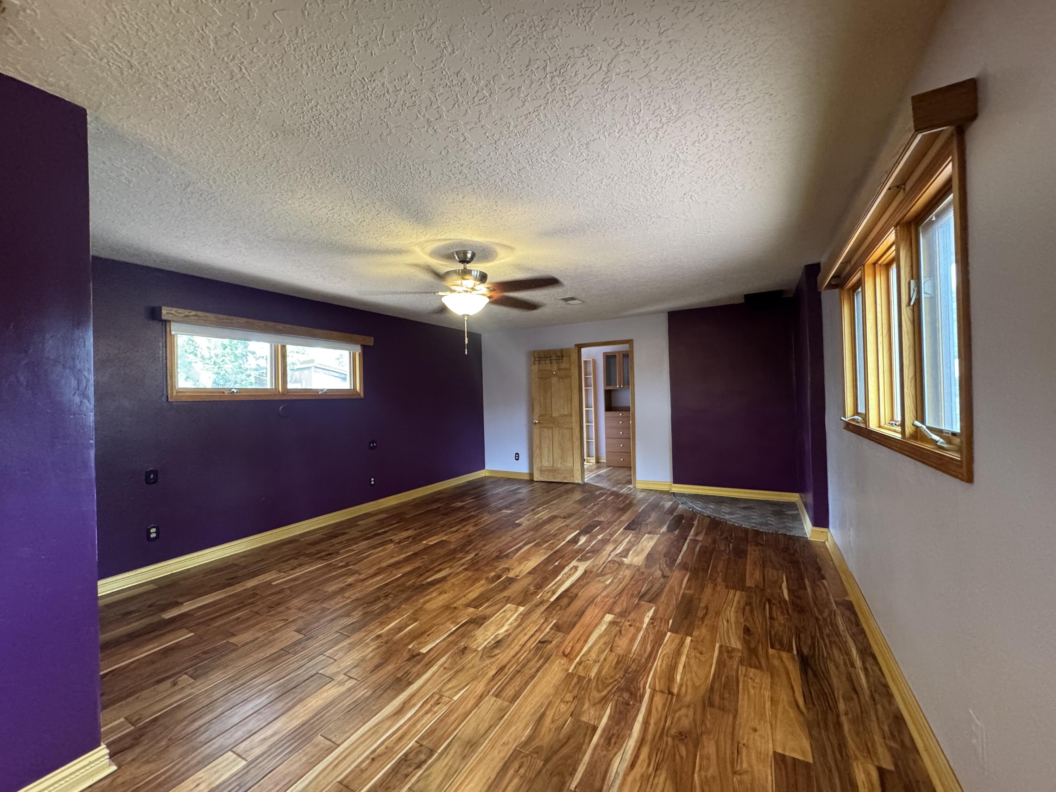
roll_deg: +1.2
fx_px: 427
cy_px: 396
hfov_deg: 102.1
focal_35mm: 14
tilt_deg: -0.7
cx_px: 528
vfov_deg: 85.7
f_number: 2.2
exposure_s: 1/60
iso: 500
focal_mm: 2.22
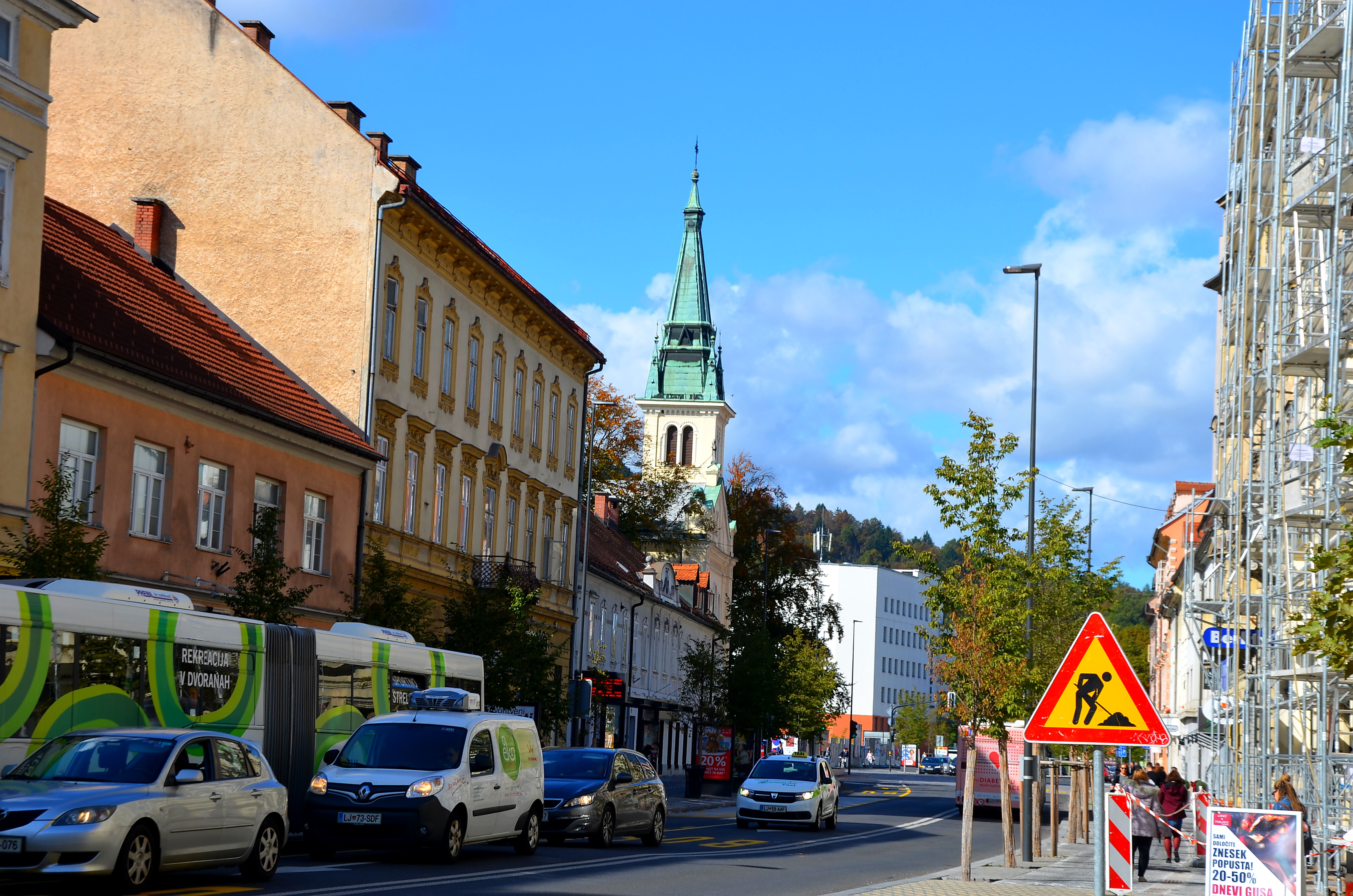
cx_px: 676
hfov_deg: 29.9
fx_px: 2532
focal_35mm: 68
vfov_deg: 20.1
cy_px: 448
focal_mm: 45
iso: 100
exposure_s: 1/250
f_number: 8
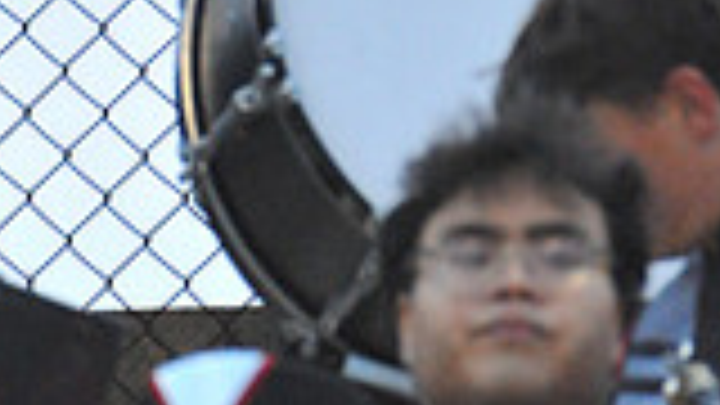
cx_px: 513
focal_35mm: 1742
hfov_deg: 1.2
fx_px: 33257
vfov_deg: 0.7
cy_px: -724
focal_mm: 460
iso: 6400
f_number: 6.3
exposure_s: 1/200
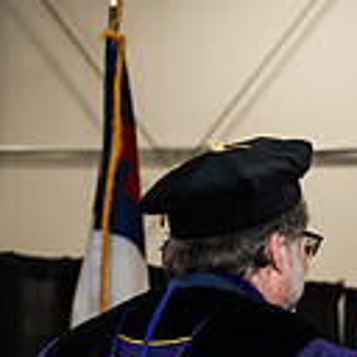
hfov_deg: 6.5
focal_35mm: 269
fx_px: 3139
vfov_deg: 6.4
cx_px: 310
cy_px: 495
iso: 1250
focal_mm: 70
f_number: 5
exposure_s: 1/200
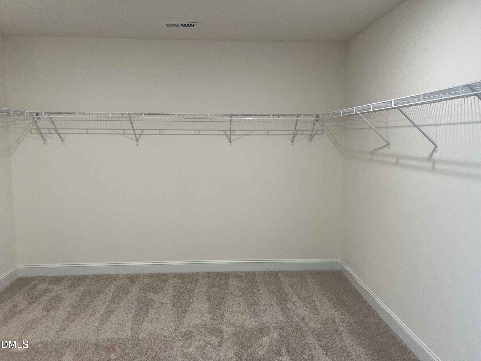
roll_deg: -1.0
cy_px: 180
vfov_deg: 53.1
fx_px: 361
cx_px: 240
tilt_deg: -3.7
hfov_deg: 67.3
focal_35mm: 26
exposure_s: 1/120
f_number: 1.5
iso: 100
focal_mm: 5.7
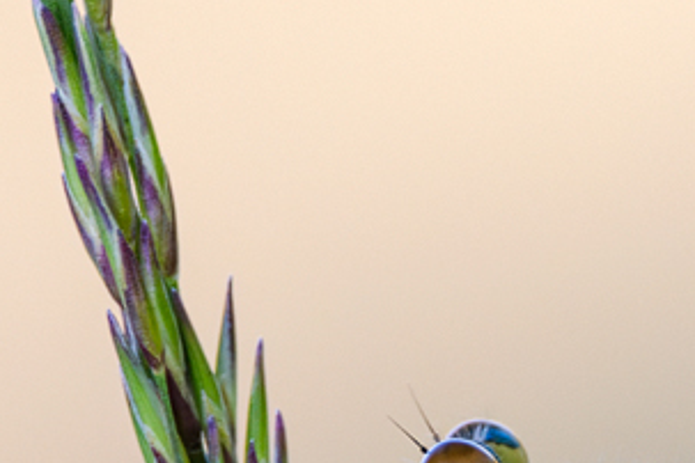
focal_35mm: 1484
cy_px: 696
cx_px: 998
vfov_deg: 0.9
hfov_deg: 1.4
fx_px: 28647
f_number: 9
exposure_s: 1/160
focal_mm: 180
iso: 800
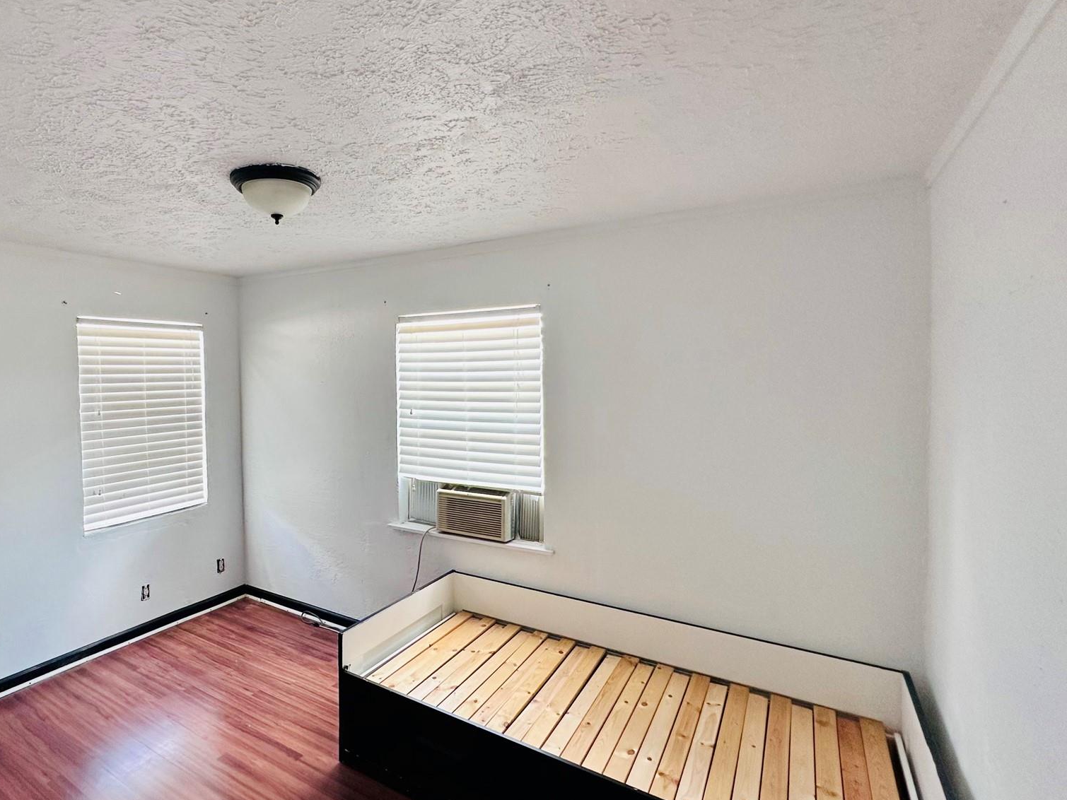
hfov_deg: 82.1
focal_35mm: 19
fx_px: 586
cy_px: 387
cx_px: 366
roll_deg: +1.4
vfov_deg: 68.7
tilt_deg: -1.5
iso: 200
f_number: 2.2
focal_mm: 2.22
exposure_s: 1/99
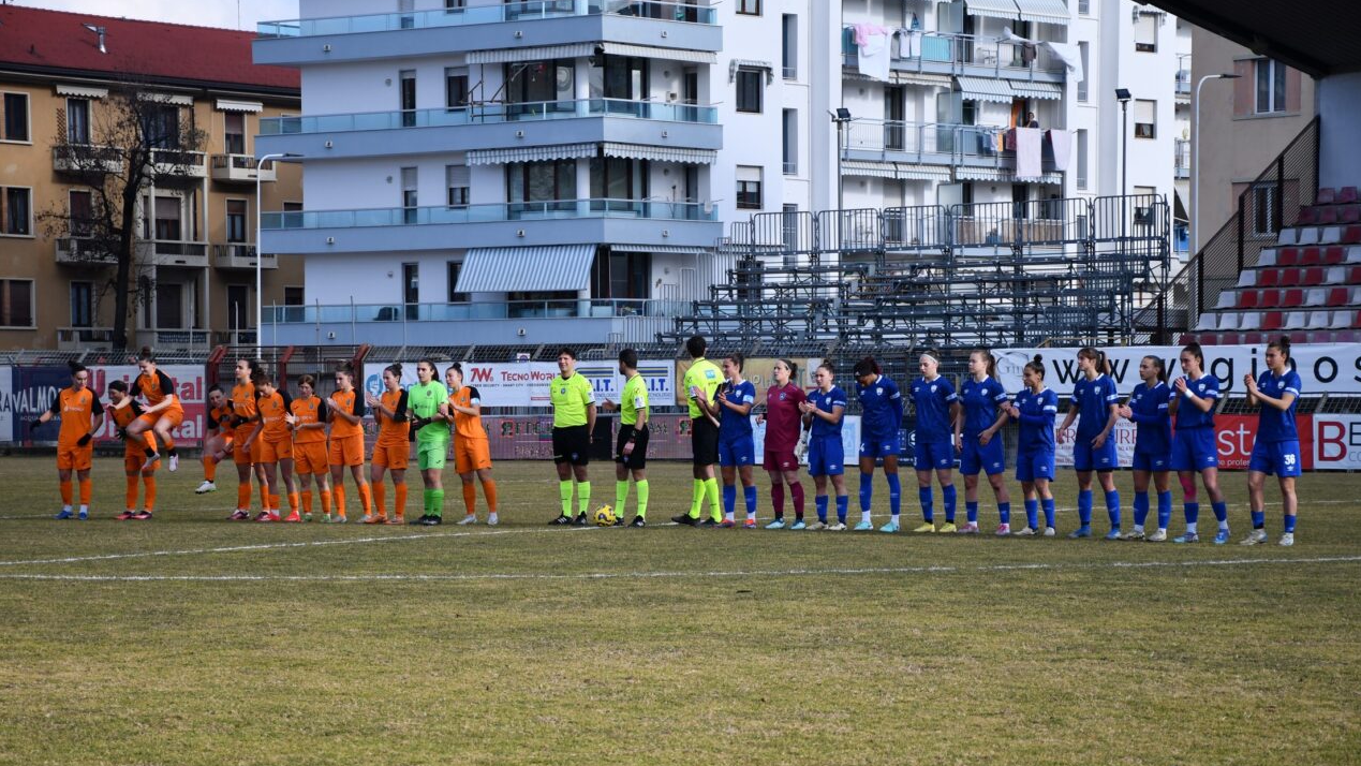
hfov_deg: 19.3
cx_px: 684
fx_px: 4006
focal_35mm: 111
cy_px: 421
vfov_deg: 10.9
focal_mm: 70
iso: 400
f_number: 5.6
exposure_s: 1/1600
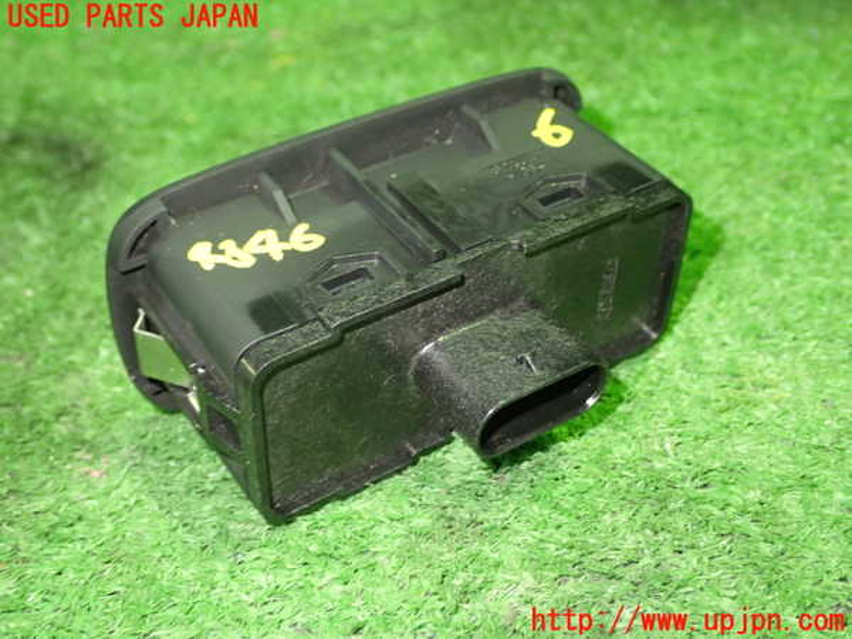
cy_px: 320
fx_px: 1157
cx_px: 426
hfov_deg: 40.4
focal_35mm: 47
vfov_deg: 30.9
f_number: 3.1
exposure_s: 1/15
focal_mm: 8.4
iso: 800
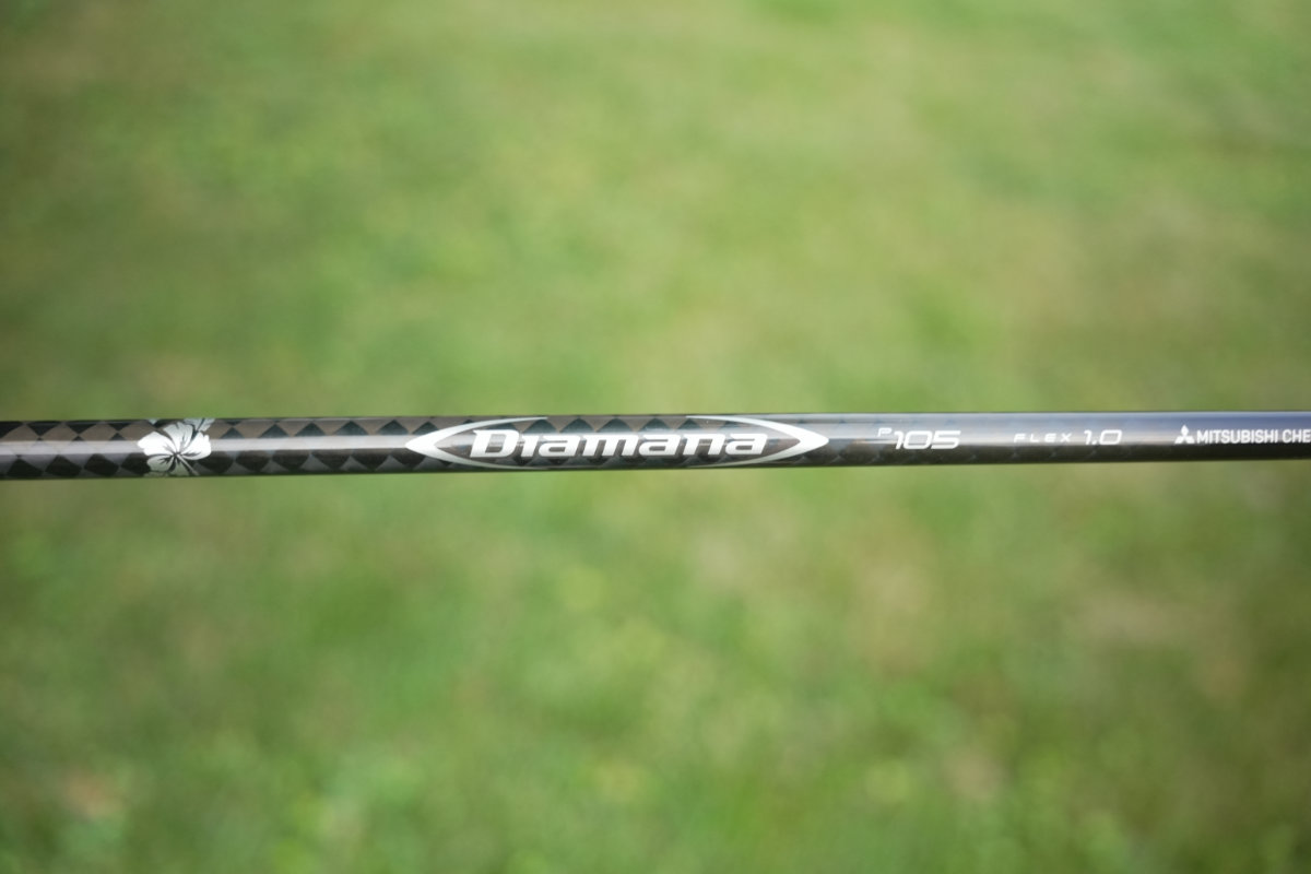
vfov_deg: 41.4
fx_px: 1158
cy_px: 437
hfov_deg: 59.0
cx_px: 656
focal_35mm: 32
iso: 800
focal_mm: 21.2
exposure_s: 1/50
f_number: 1.8
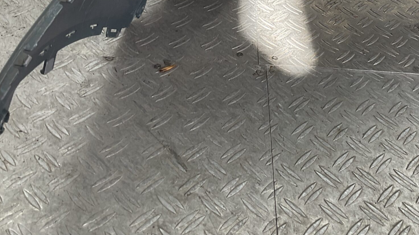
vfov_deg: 20.9
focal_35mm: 55
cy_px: -17
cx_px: 291
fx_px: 611
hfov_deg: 37.3
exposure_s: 1/139
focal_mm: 3
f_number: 1.8
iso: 16
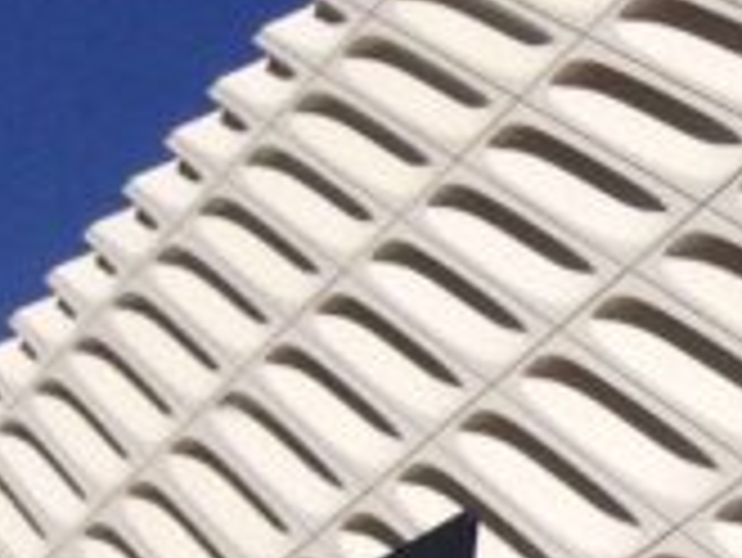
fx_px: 4397
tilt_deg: +16.5
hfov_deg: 8.3
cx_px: 2136
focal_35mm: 205
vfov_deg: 7.1
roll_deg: +0.3
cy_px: 940
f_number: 2.4
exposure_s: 1/3623
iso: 50
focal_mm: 4.12
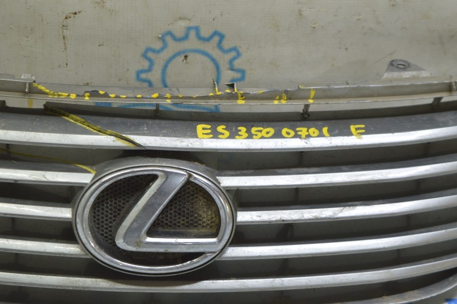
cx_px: 228
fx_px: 1046
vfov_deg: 16.5
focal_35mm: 82
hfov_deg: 24.6
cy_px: 152
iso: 400
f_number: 5.6
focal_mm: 55
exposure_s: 1/20
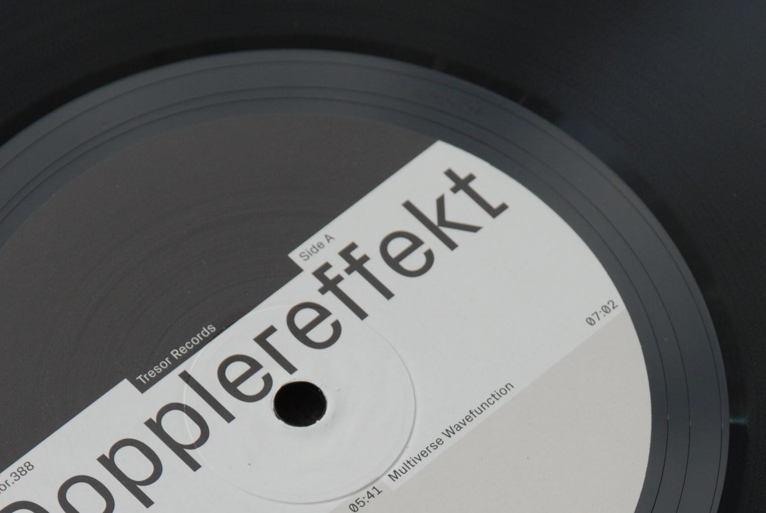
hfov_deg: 7.0
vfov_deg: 4.7
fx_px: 6304
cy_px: 442
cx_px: 349
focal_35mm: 296
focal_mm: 105
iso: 200
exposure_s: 1/180
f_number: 7.1
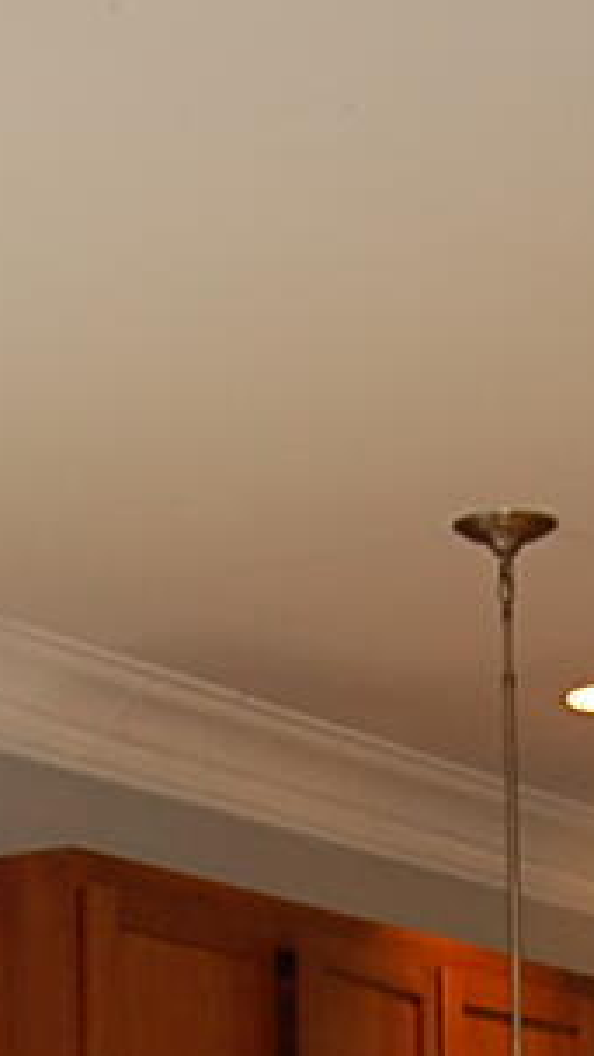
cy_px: 1369
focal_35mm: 140
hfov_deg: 8.7
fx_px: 3920
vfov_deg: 14.7
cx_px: 254
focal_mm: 18
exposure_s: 1/100
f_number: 3.5
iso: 400
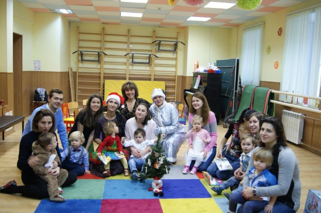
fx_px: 303
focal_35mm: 34
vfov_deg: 38.8
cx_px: 159
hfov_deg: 55.8
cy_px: 106
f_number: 4
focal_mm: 22
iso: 400
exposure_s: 1/15
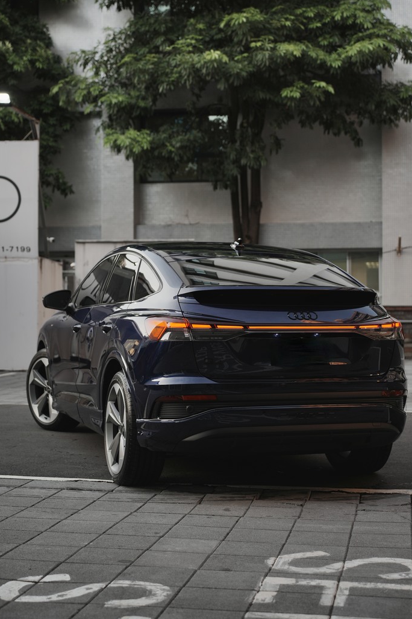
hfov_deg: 23.8
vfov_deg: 35.0
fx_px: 978
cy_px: 284
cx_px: 207
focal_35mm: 57
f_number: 2.8
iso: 100
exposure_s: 1/640
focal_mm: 50
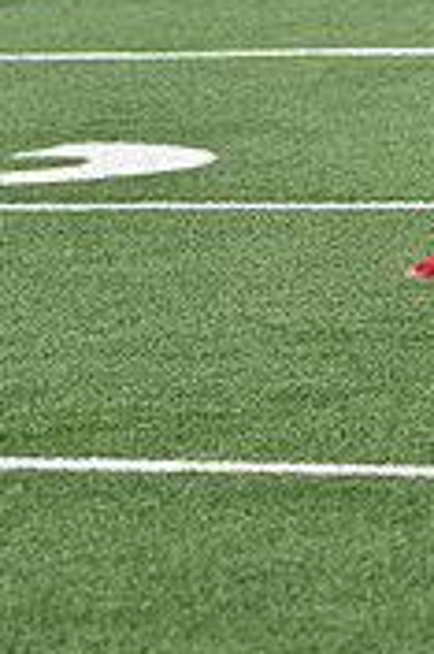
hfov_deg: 2.5
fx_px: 9747
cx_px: 493
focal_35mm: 538
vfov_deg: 3.8
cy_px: -156
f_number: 5.3
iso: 180
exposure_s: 1/1000
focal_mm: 210
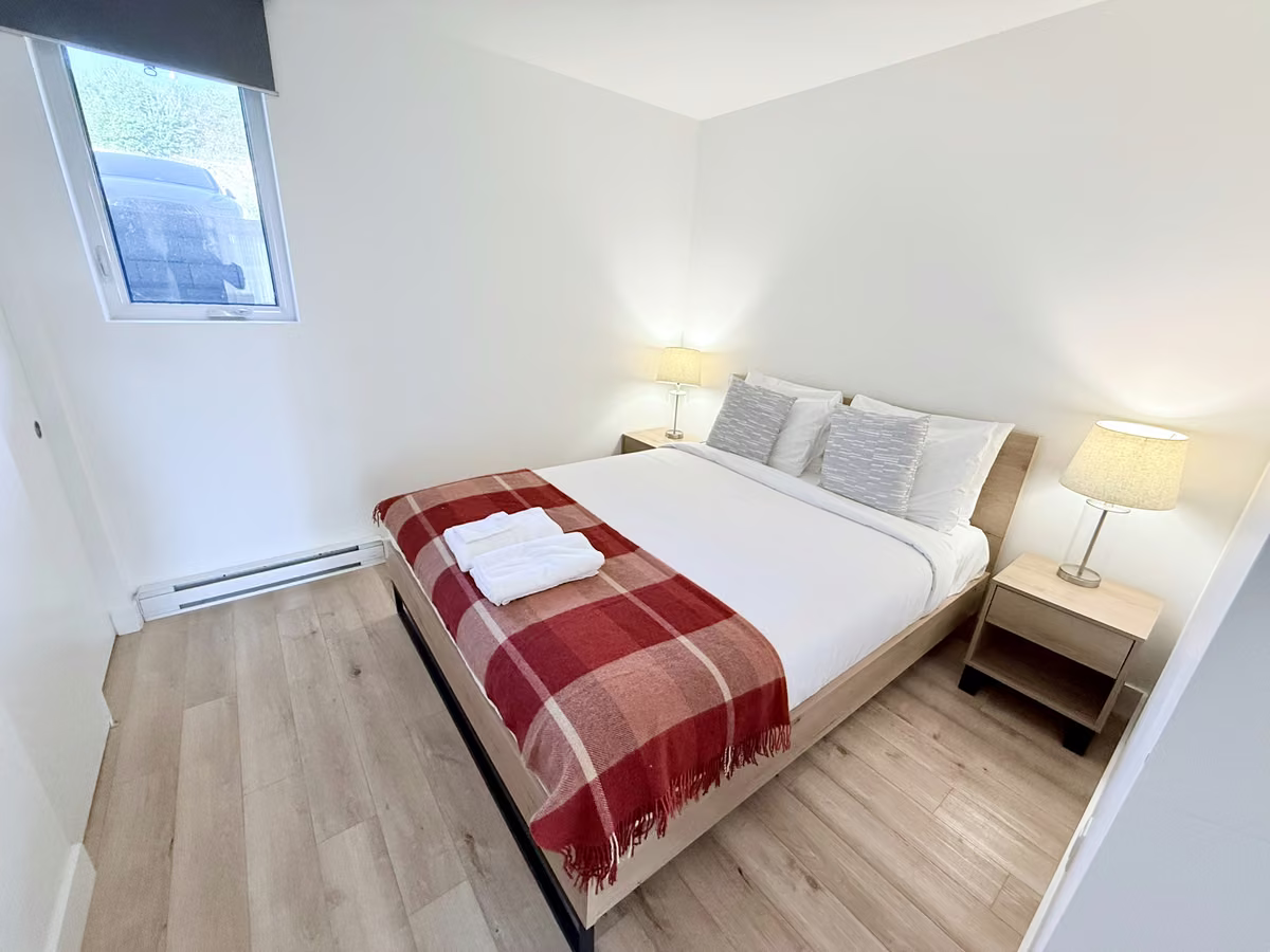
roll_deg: -3.0
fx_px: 514
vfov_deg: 85.7
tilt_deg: -19.2
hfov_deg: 102.1
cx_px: 635
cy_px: 476
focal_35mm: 14
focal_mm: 2.22
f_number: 2.2
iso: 320
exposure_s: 1/120
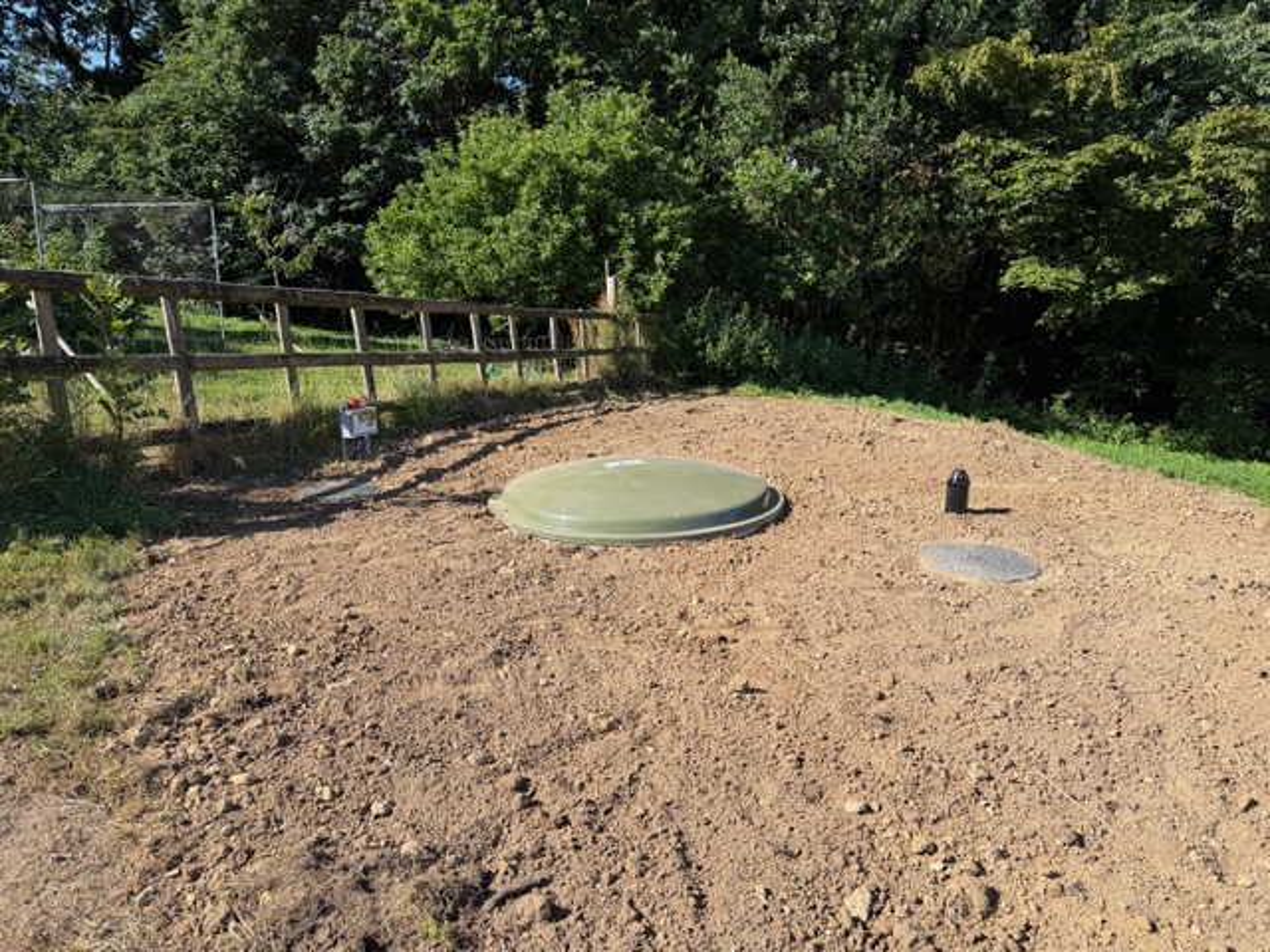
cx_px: 635
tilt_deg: -12.3
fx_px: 881
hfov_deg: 71.6
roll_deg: +2.0
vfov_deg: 56.8
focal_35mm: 24
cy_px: 476
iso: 80
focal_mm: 6.76
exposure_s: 1/2445
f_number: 1.78
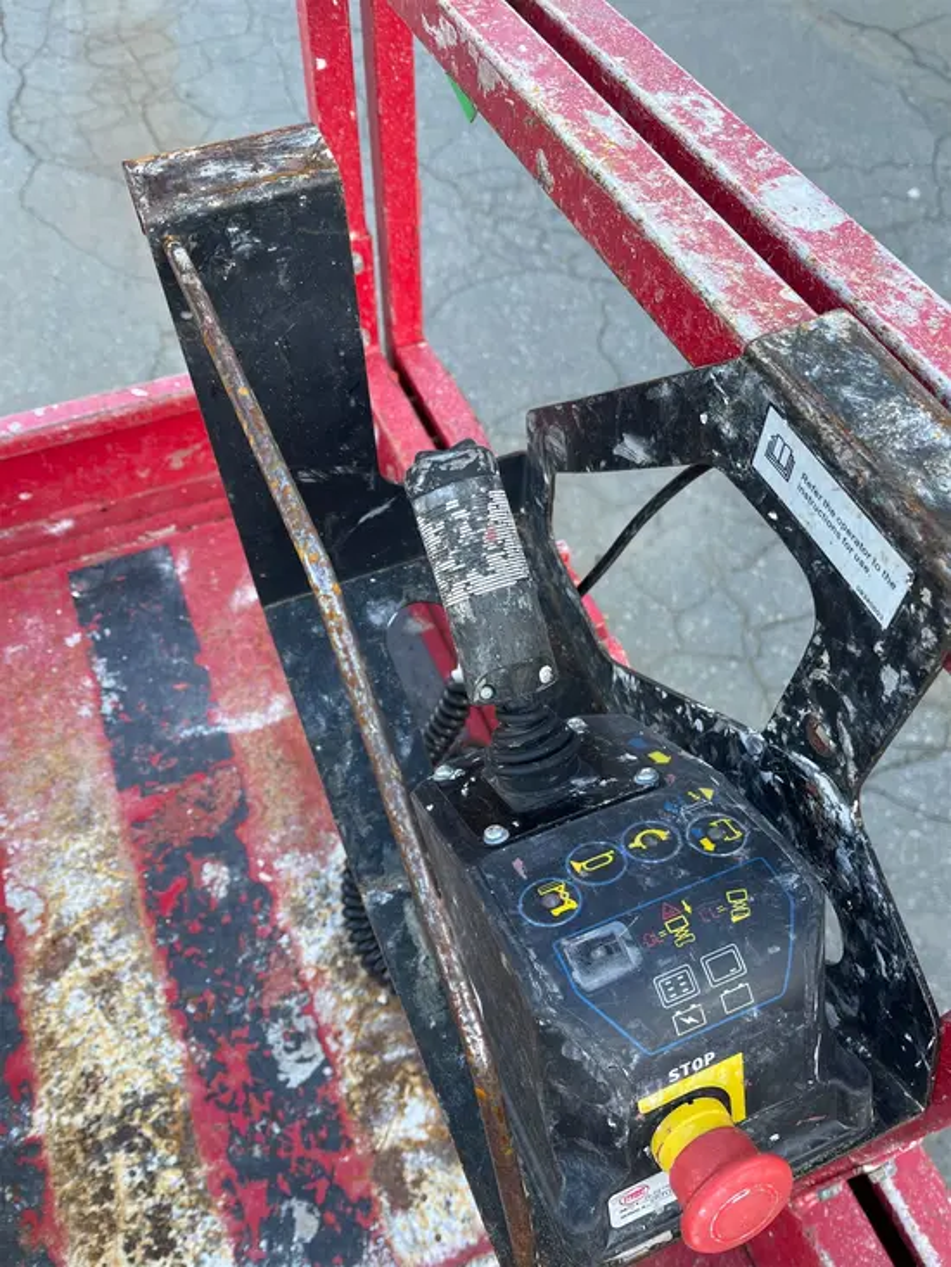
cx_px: 476
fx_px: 952
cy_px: 634
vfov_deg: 67.3
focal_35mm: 26
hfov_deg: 53.1
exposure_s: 1/129
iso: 32
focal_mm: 5.1
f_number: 1.6
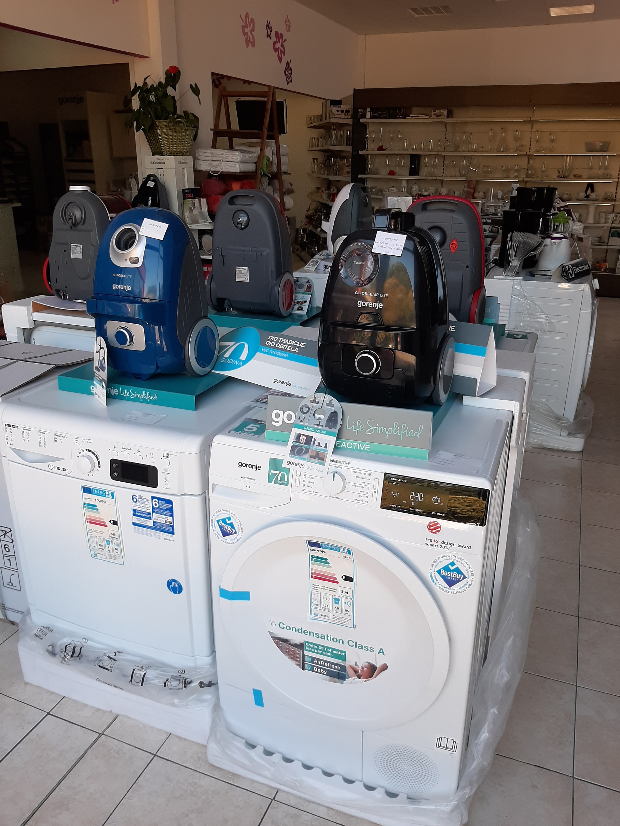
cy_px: 413
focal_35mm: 26
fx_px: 621
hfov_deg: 53.1
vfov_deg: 67.3
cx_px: 310
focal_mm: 3.93
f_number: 1.7
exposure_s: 1/145
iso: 40
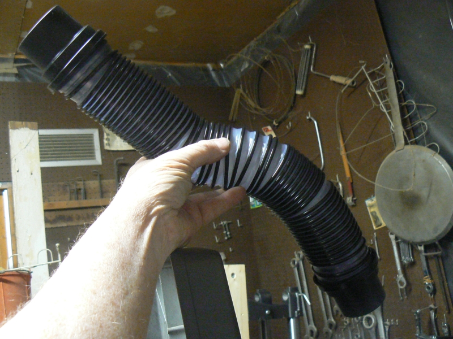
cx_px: 226
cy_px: 170
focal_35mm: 36
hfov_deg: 51.4
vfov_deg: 39.7
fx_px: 471
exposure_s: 1/6
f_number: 2.8
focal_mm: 6
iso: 400
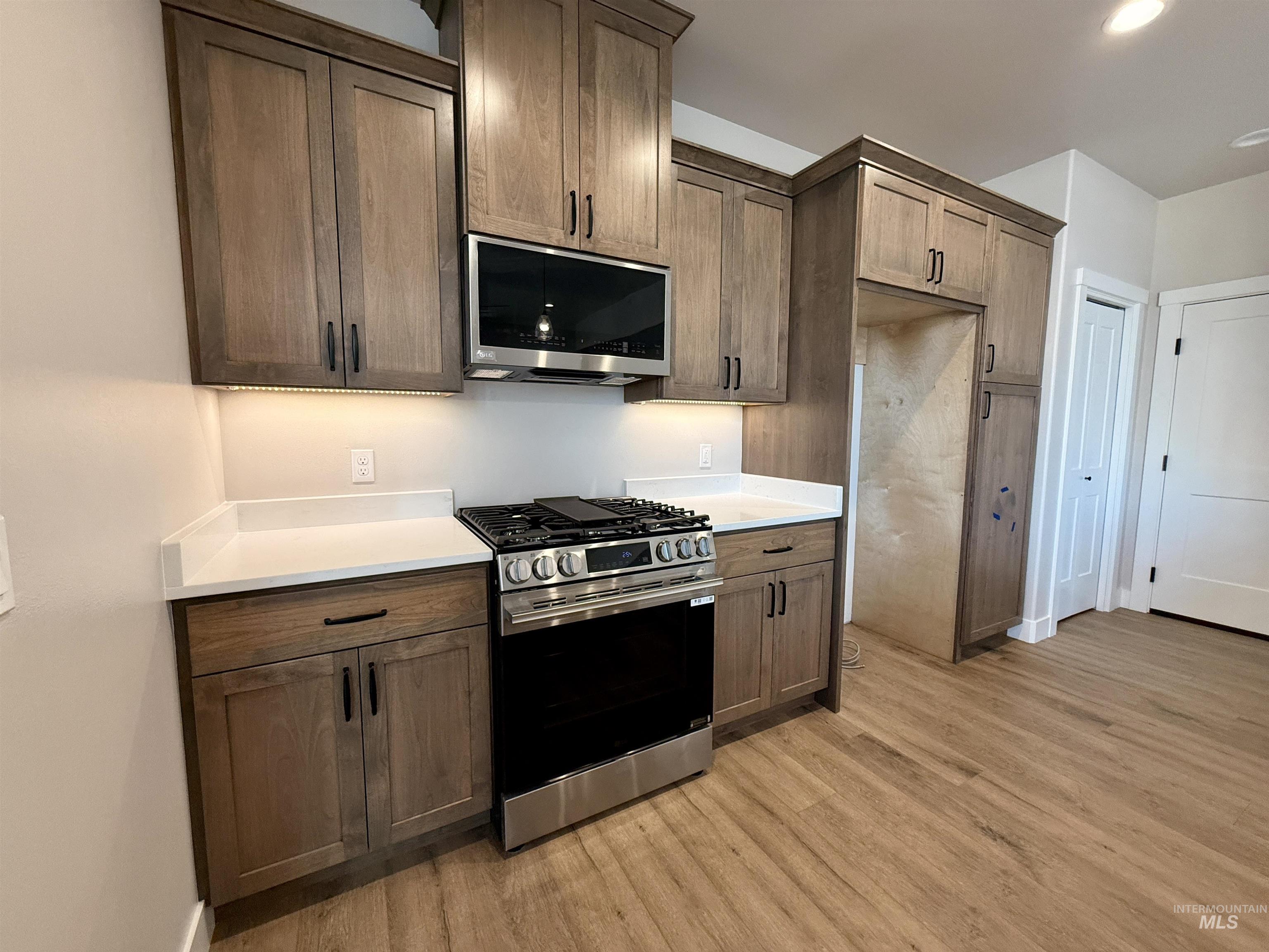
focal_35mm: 14
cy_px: 476
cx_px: 634
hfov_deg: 102.1
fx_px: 513
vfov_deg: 85.7
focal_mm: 2.22
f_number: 2.2
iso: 250
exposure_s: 1/120
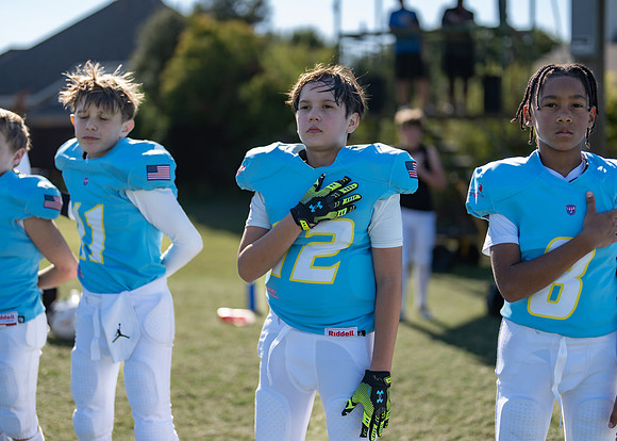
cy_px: 207
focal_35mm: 56
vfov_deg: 25.2
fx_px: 985
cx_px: 317
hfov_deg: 34.8
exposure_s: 1/4000
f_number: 1.2
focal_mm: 50
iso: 100
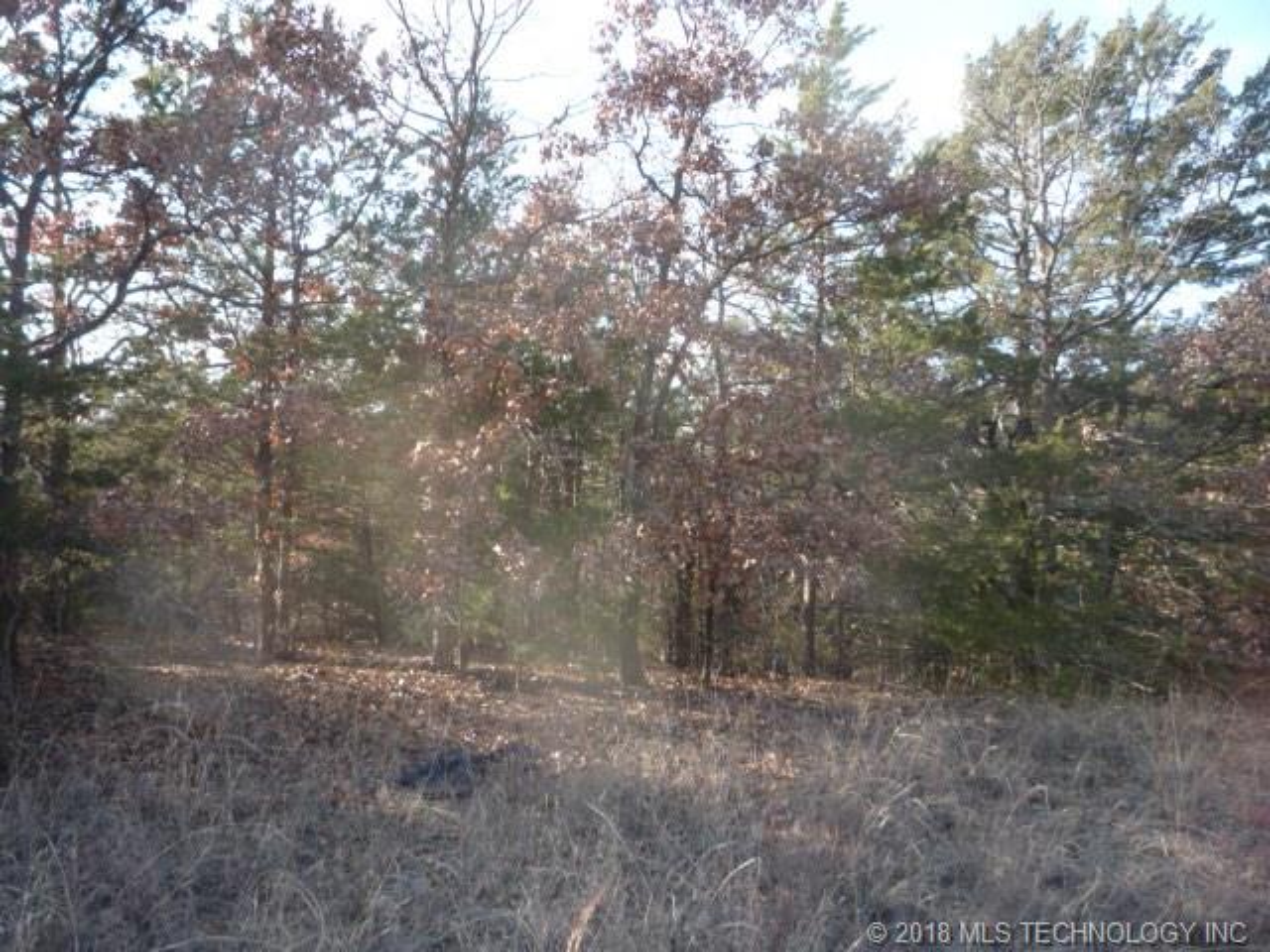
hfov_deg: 60.0
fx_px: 1101
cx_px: 635
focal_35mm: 30
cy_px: 476
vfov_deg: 46.8
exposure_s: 1/100
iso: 100
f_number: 4
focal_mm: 5.2
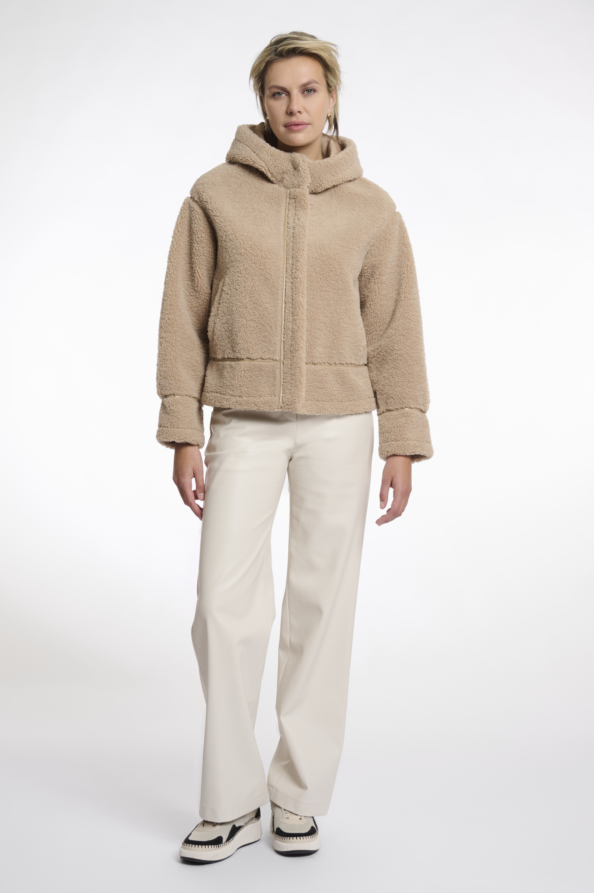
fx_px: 1462
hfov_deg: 23.0
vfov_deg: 34.0
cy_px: 446
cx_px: 297
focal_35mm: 59
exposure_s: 1/160
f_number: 8
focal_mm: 59
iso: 125
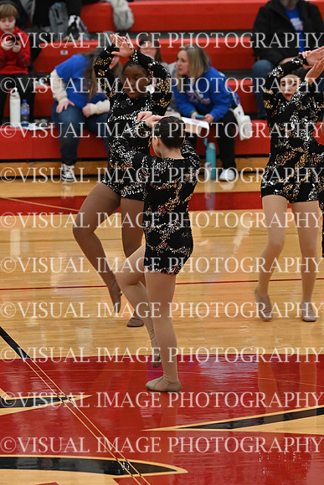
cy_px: 242
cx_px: 162
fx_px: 3440
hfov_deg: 5.4
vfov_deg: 8.1
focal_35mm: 255
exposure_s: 1/400
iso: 5000
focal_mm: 170
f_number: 4
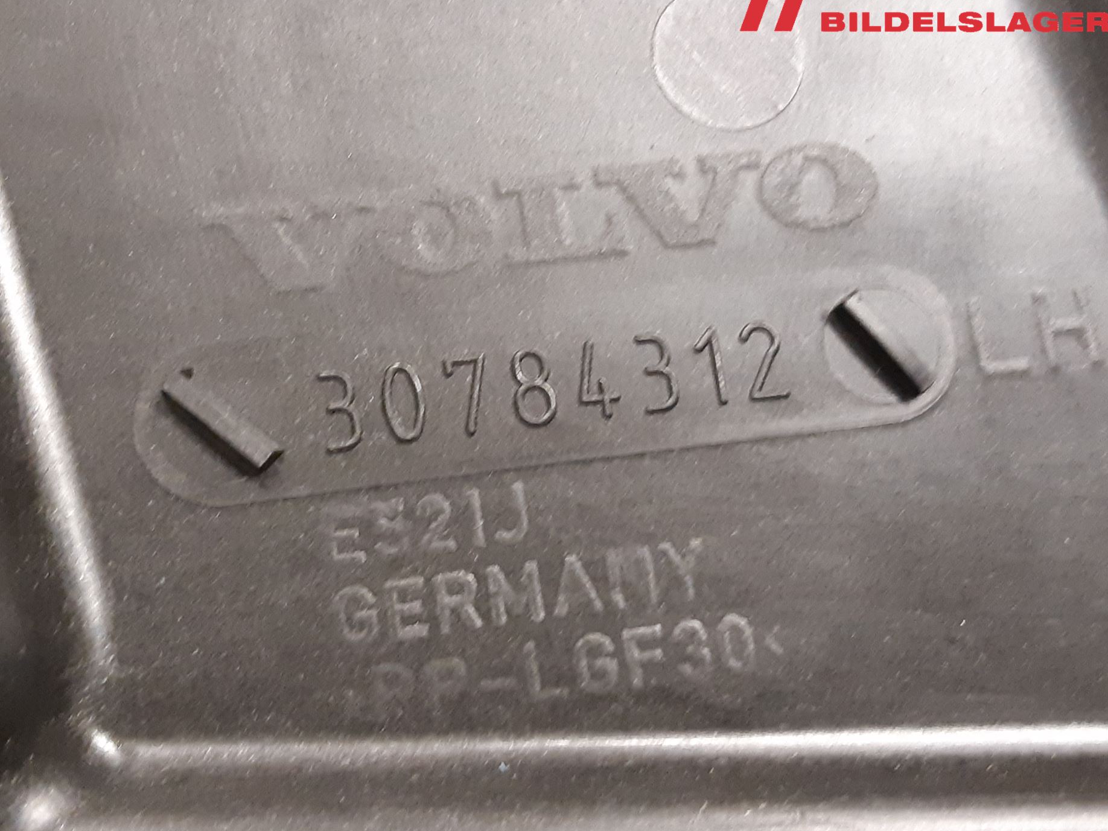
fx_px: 928
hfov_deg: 61.5
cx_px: 492
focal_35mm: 29
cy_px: 393
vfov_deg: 48.2
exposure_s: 1/25
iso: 400
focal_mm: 3.93
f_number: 1.7
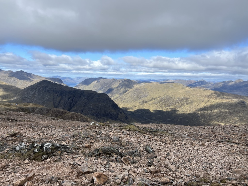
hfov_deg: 67.3
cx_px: 124
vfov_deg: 53.1
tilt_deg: -4.0
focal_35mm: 26
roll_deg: -1.0
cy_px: 93
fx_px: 186
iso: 50
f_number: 1.5
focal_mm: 5.7
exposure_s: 1/4630
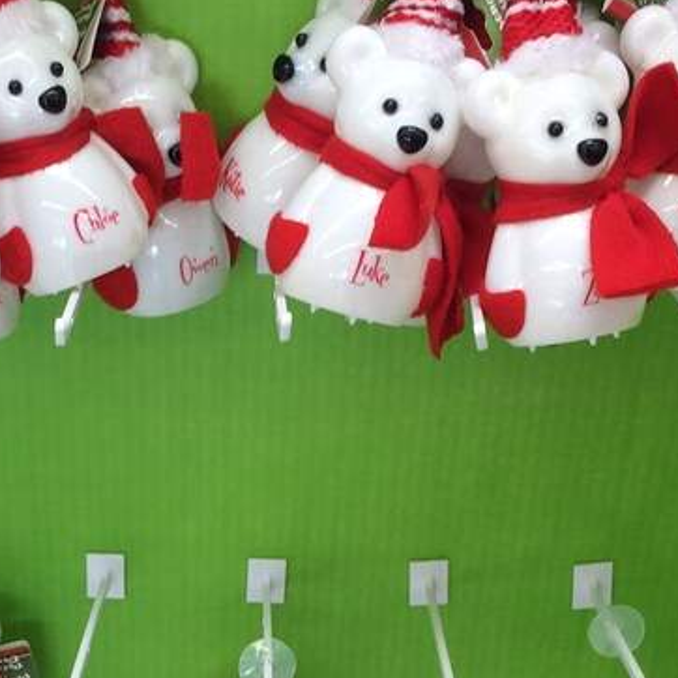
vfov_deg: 19.4
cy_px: 772
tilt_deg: -41.8
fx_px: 1884
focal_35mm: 85
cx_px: 195
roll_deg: +0.8
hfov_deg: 20.3
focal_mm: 4.15
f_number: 2.2
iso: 50
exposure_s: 1/60
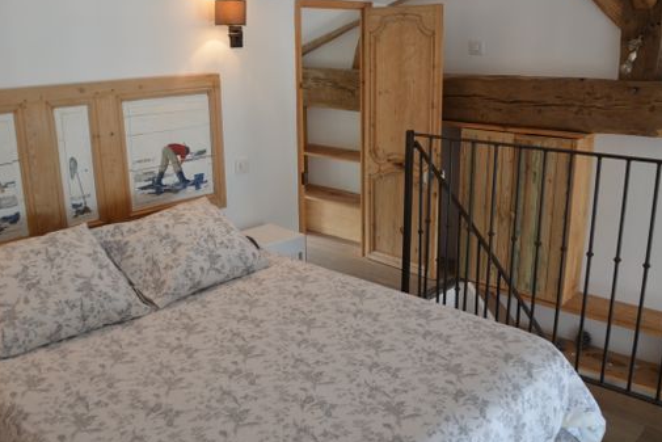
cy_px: 203
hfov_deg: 58.6
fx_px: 589
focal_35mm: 32
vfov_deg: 41.1
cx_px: 305
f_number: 4
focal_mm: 18
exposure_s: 1/60
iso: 400
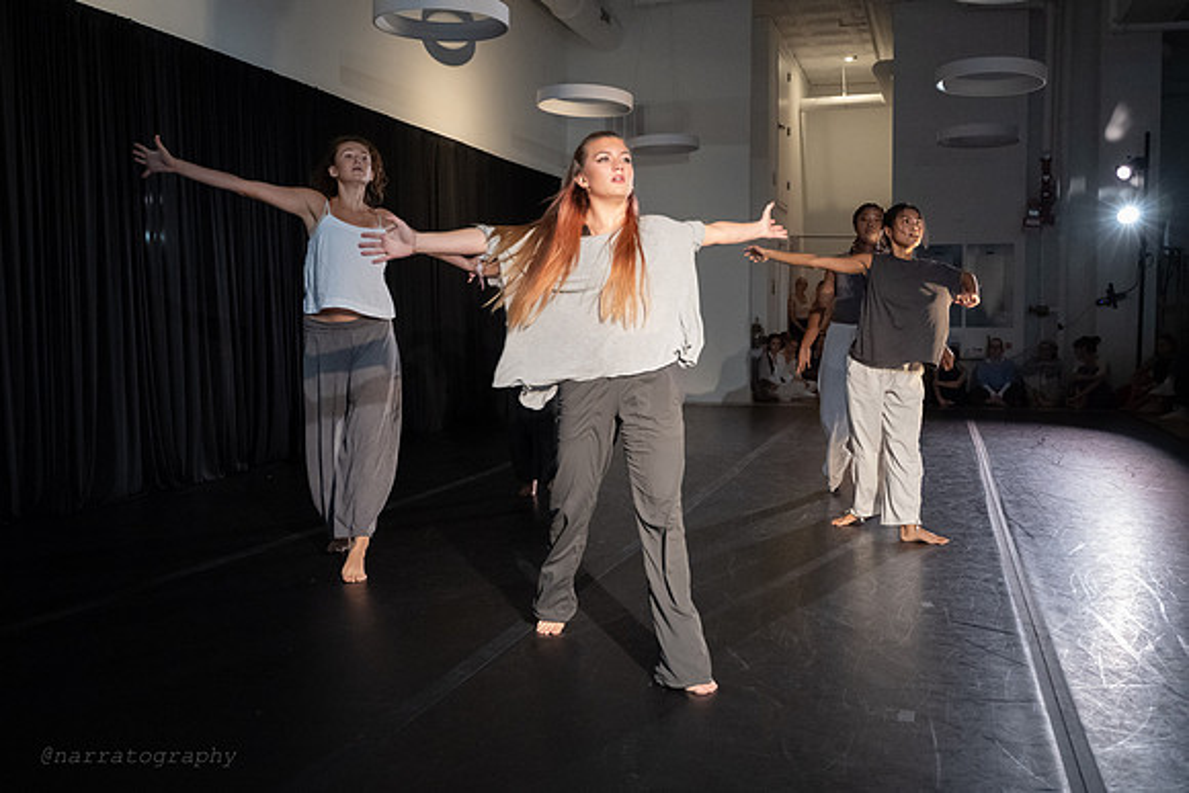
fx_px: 1043
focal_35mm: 32
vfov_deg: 41.6
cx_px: 642
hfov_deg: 59.3
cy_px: 373
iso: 6400
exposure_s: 1/320
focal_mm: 28
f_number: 4
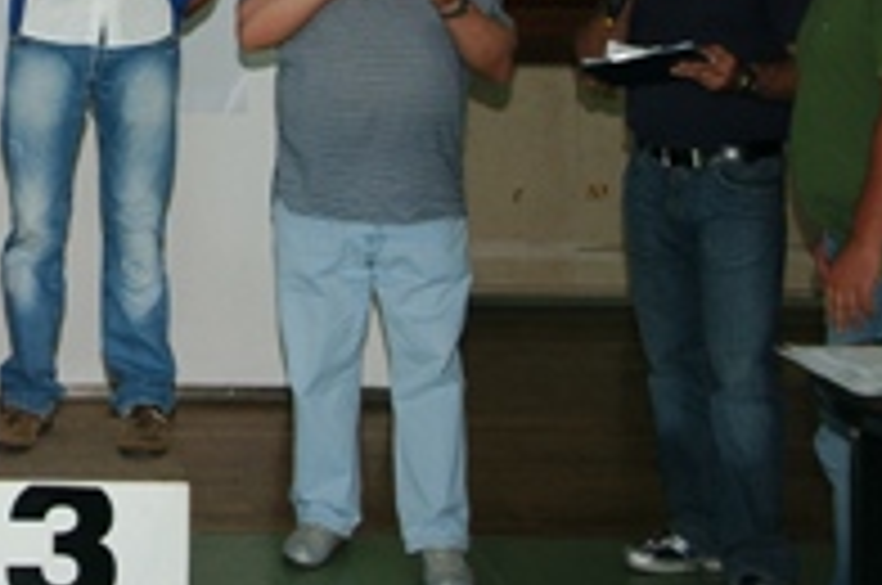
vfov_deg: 14.8
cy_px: -63
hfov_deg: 21.5
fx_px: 2201
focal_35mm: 90
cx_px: -88
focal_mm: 26
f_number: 4.8
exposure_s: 1/60
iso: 400
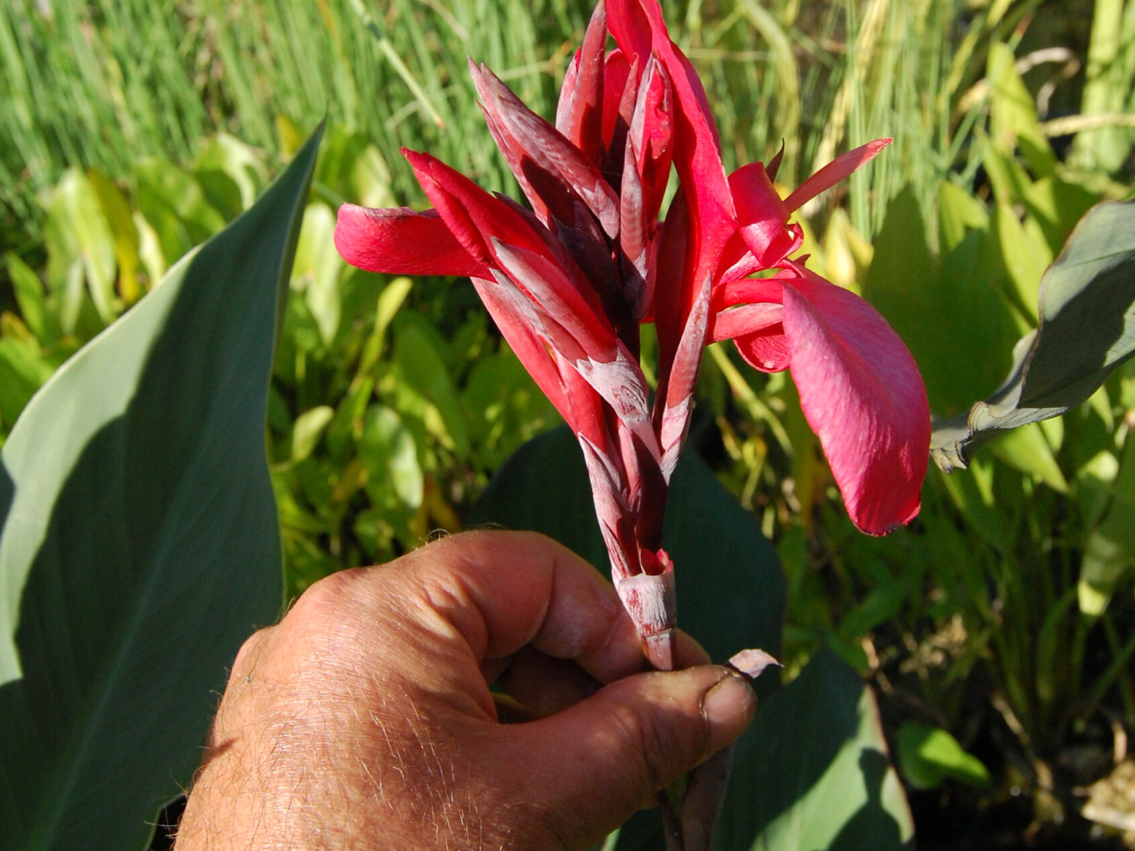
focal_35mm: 48
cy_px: 293
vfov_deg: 30.1
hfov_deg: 39.7
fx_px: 1574
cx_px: 566
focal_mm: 22
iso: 800
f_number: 8
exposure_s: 1/800
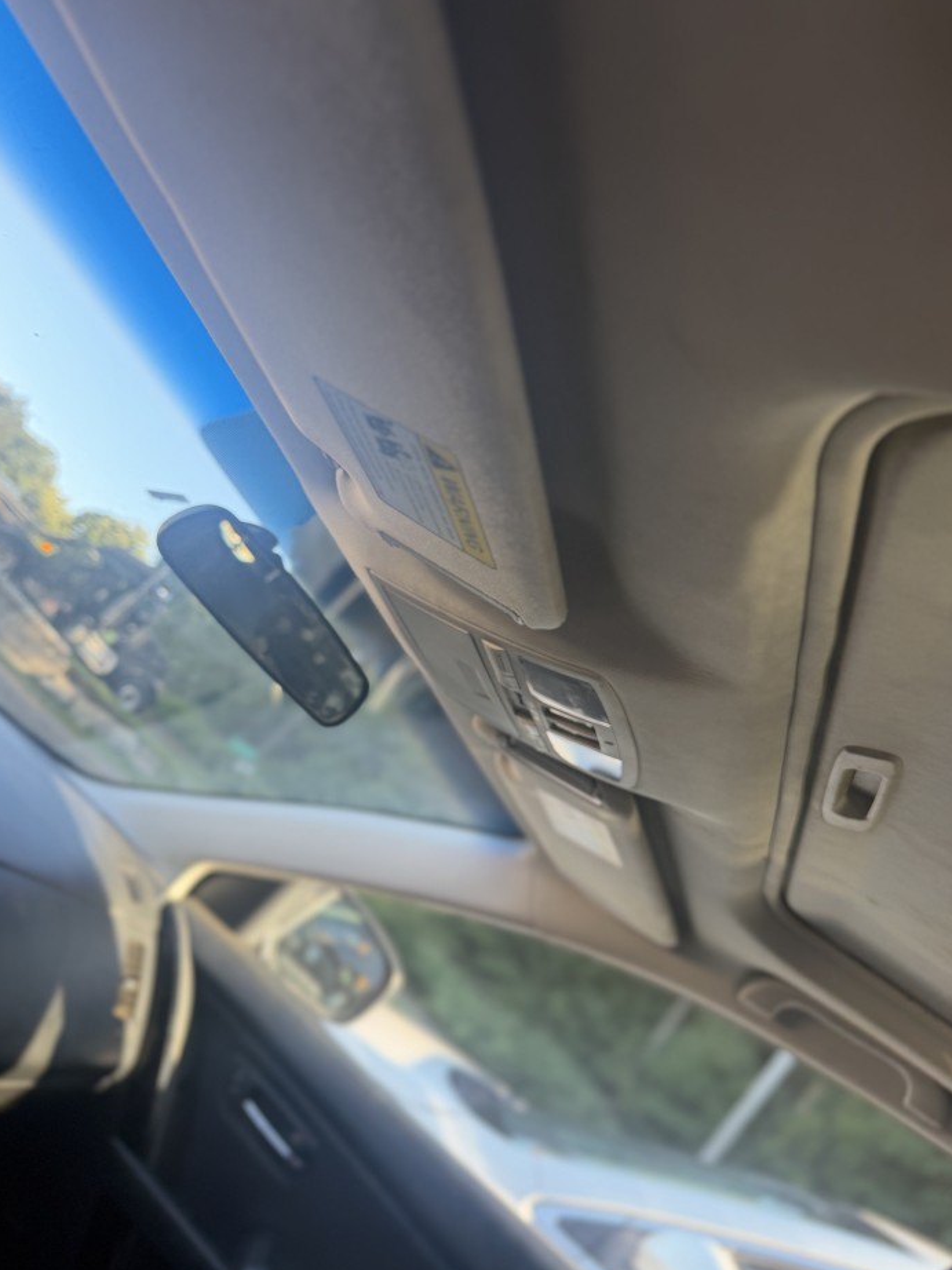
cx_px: 470
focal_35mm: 25
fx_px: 917
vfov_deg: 69.4
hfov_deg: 54.9
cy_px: 625
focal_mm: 6.76
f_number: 1.78
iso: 100
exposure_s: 1/197
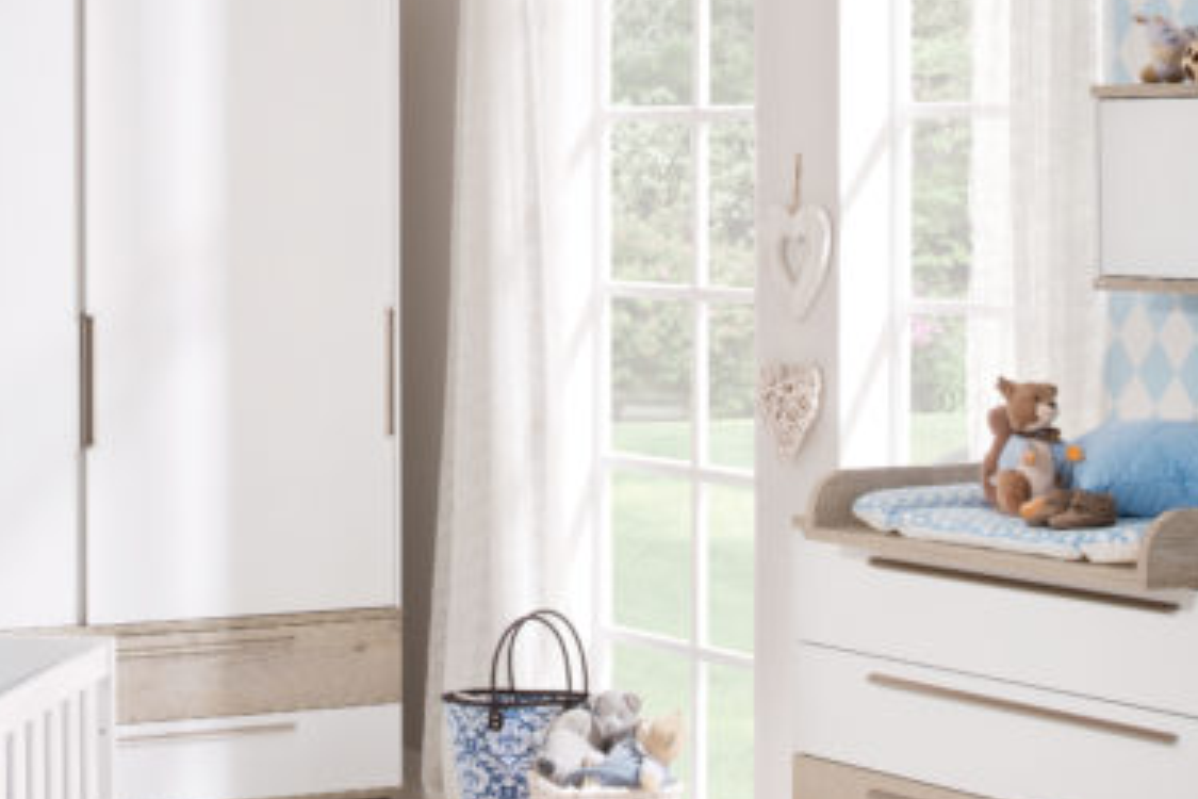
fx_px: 3594
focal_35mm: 108
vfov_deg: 12.6
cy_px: 652
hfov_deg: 18.7
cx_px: 224
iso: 100
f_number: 16
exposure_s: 1/60
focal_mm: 45
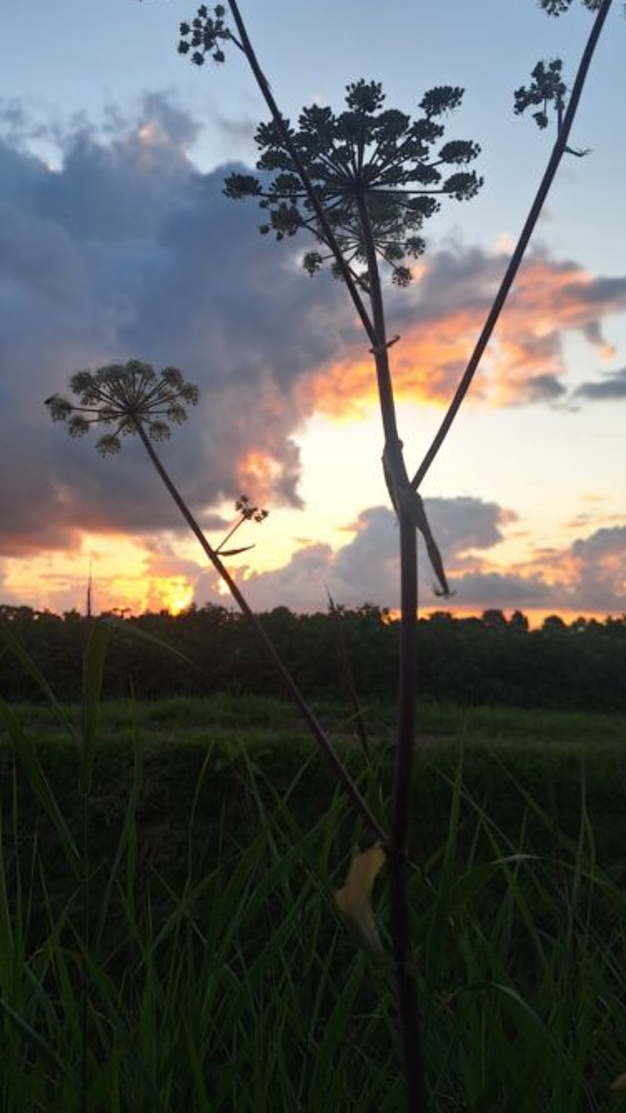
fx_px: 944
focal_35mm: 32
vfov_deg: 60.4
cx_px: 278
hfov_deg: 36.7
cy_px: 437
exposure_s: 1/492
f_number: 1.8
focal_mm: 5.54
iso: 40
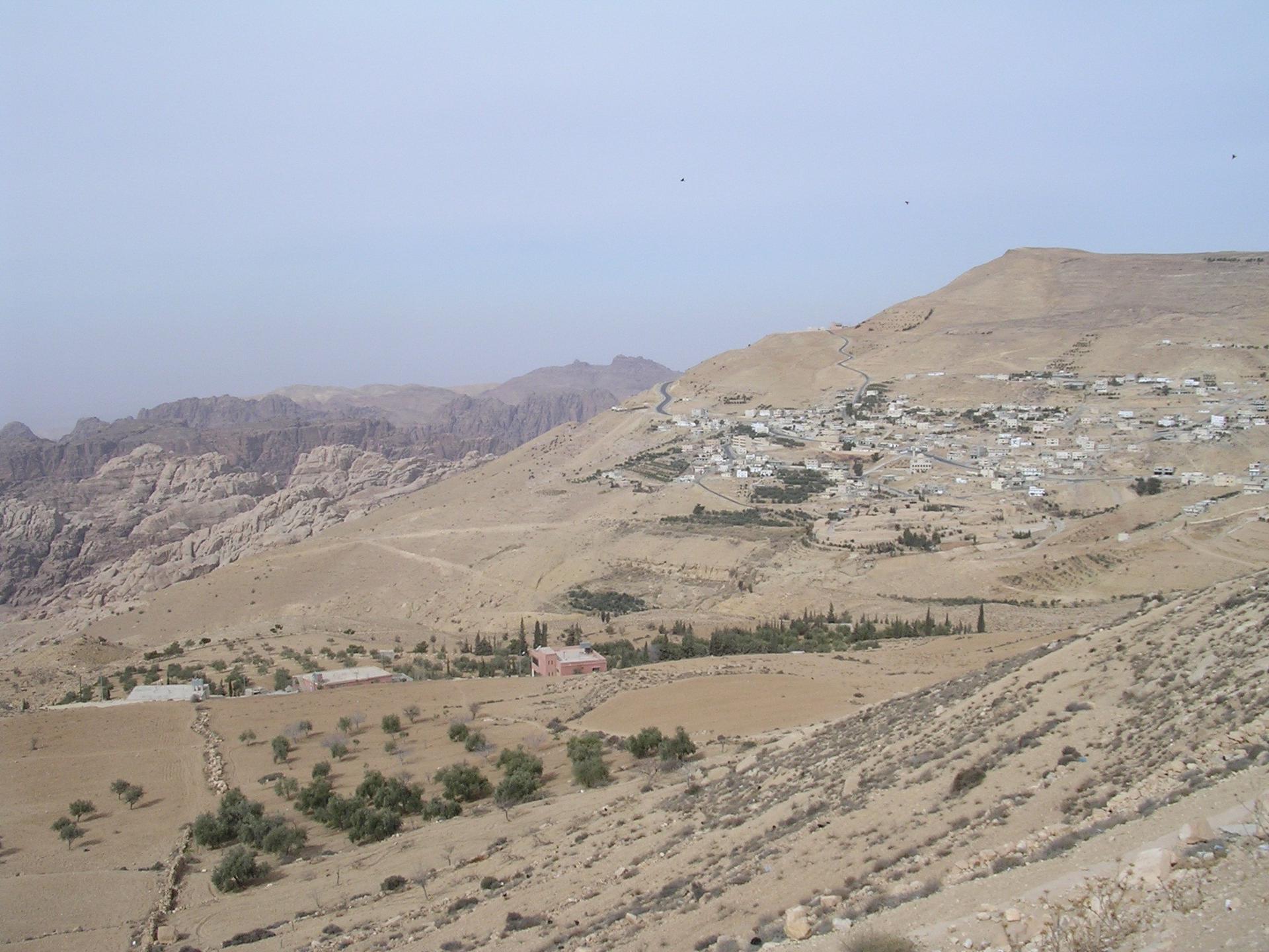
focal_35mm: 38
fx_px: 1393
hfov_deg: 49.0
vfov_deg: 37.7
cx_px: 634
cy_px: 476
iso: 100
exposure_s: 1/456
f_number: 5.6
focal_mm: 5.8
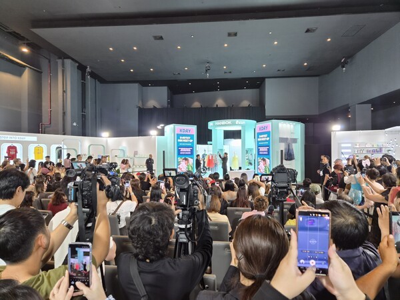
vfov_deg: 58.9
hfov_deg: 73.9
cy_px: 150
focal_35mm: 23
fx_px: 266
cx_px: 200
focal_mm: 5.4
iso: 100
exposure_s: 1/100
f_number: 1.8
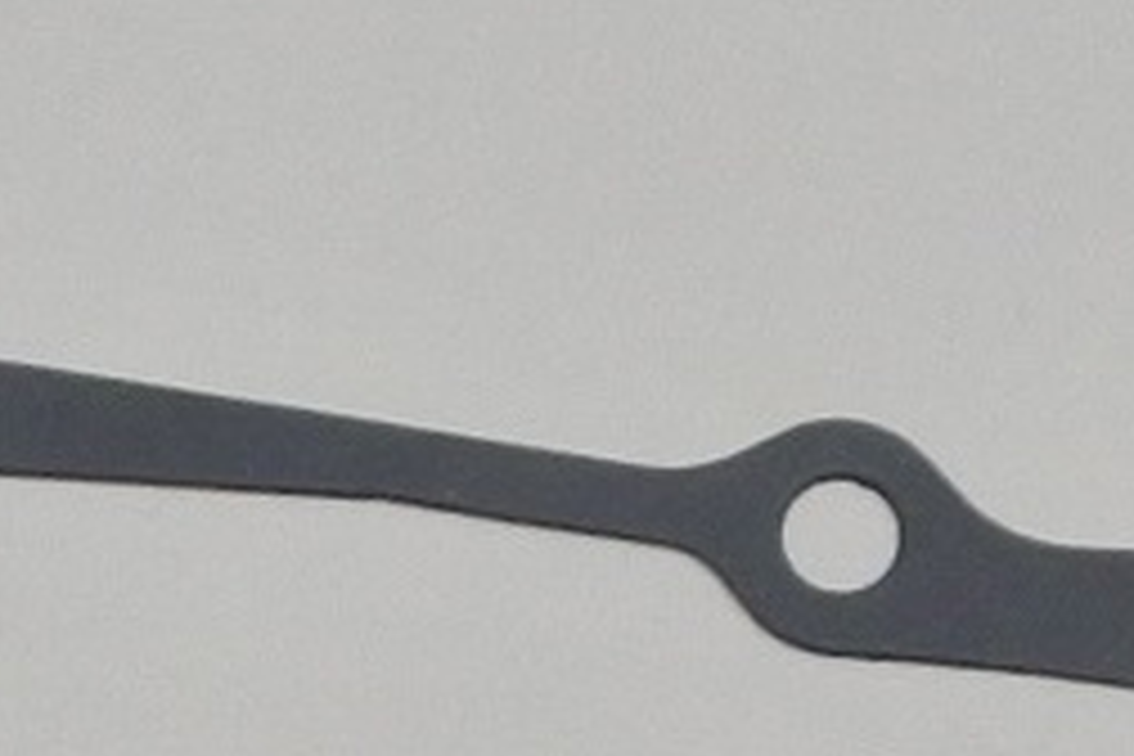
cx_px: -608
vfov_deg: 3.4
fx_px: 12536
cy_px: 1915
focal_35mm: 398
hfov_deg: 5.1
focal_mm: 19.7
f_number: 4.5
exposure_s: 1/125
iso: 560
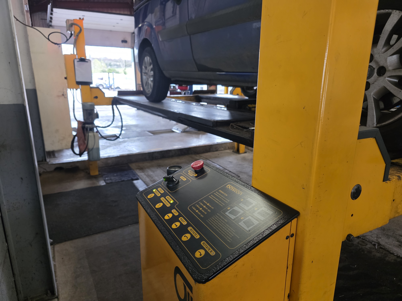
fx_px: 267
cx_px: 201
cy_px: 150
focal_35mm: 23
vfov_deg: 58.9
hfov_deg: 73.9
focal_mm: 6.3
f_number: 1.7
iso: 640
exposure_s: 1/100
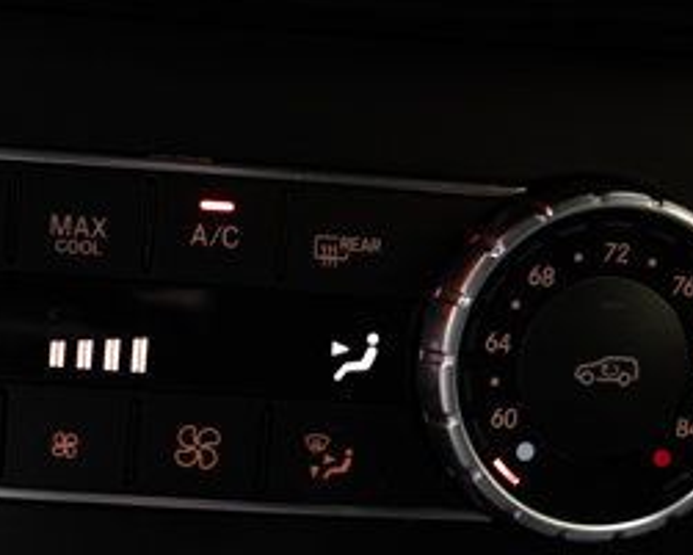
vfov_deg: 16.9
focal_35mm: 91
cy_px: 349
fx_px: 1867
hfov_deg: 20.7
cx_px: 110
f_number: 2.8
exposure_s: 1/200
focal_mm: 38
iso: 1250
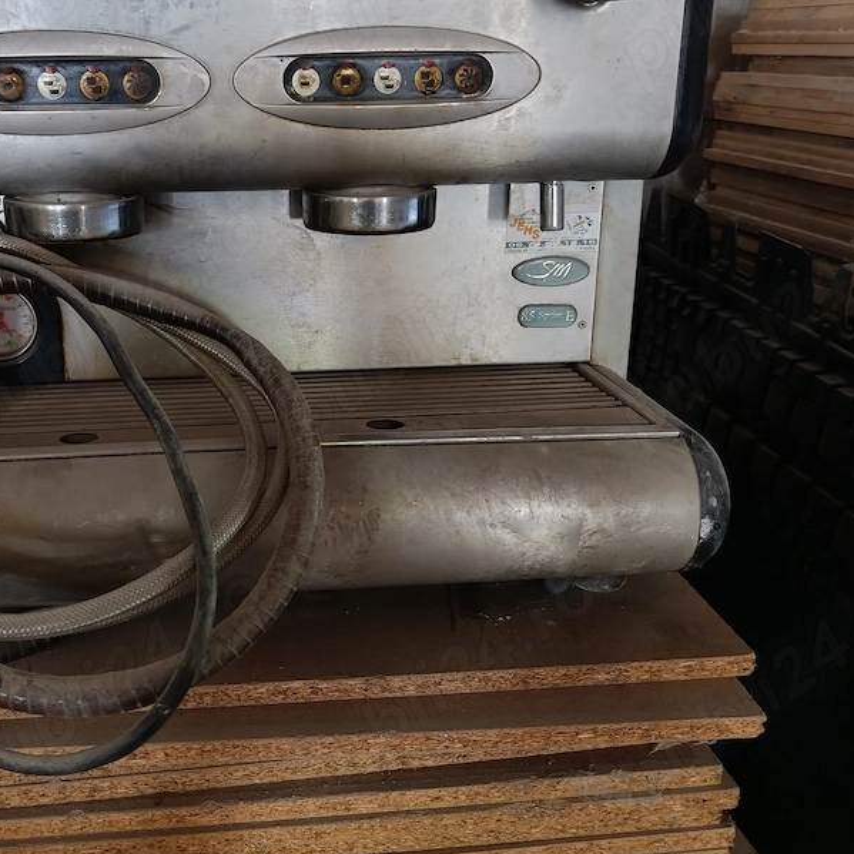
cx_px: 274
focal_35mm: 34
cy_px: 353
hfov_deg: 47.5
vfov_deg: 48.2
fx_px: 949
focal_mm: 6.11
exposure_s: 1/14.3
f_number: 1.65
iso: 1525
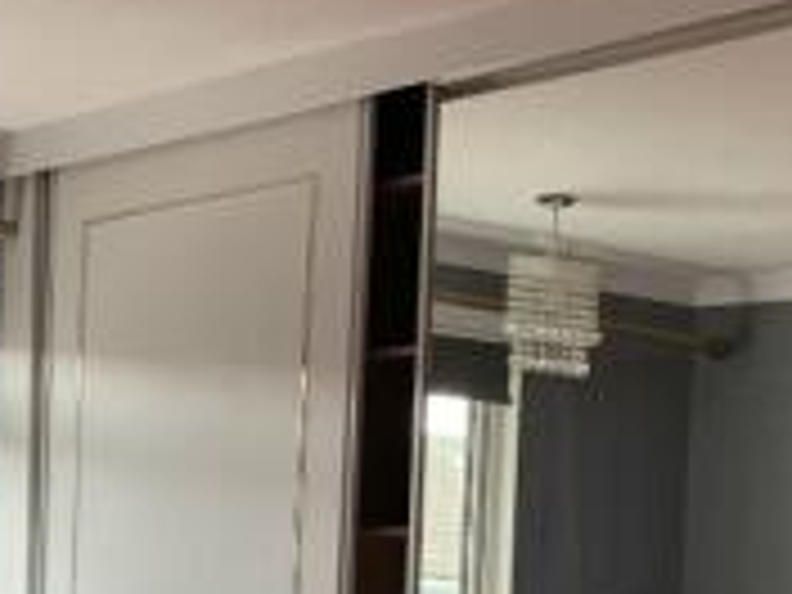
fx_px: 1968
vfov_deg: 16.3
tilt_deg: -7.6
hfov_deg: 22.0
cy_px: 772
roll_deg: -2.1
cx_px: 20
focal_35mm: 86
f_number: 1.8
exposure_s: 1/122
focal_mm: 4.25
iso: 50
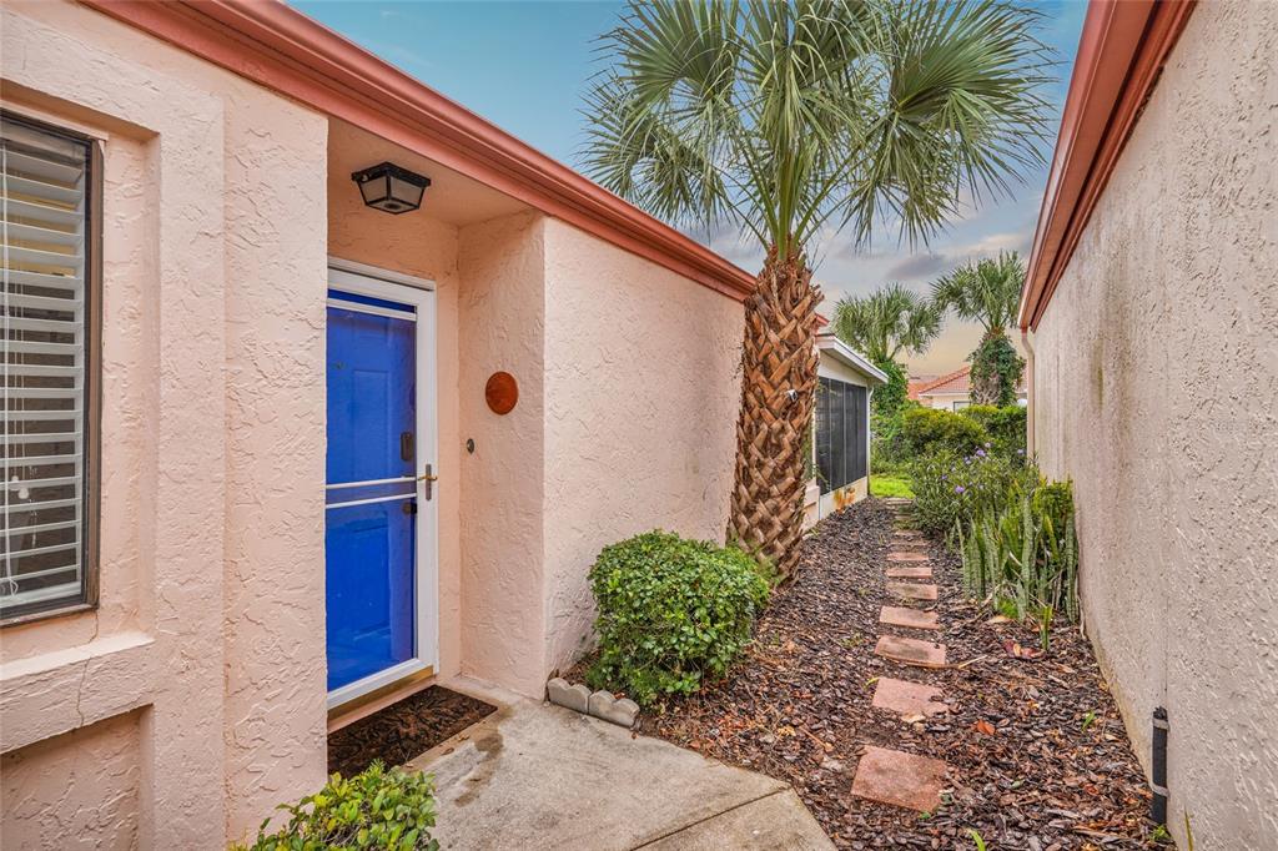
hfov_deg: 93.3
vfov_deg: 70.4
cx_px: 639
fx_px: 603
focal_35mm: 17
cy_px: 426
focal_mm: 17
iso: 200
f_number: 8
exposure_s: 1/160
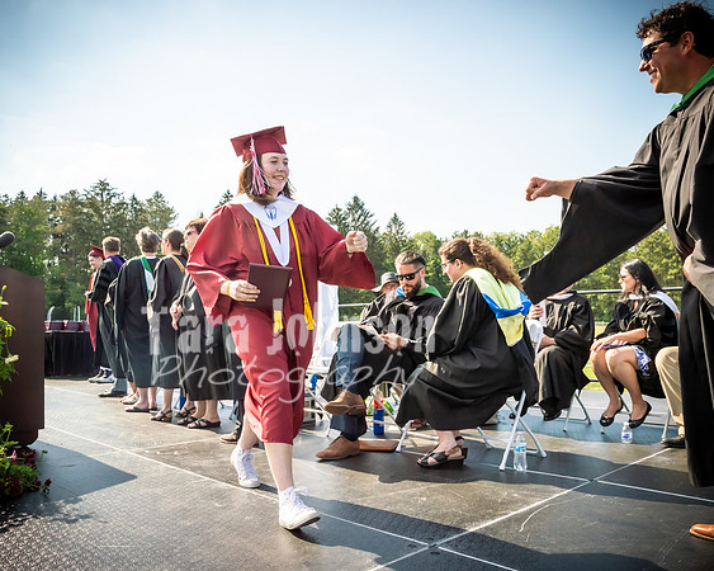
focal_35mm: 29
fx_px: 608
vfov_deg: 50.3
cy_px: 286
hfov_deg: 60.9
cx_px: 357
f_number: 7.1
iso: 200
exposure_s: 1/800
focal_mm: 17
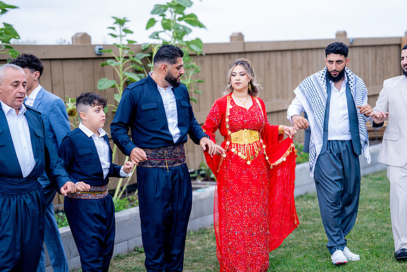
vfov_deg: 19.5
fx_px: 792
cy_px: 136
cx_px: 204
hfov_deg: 28.8
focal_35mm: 70
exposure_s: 1/250
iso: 100
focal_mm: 70
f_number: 2.8
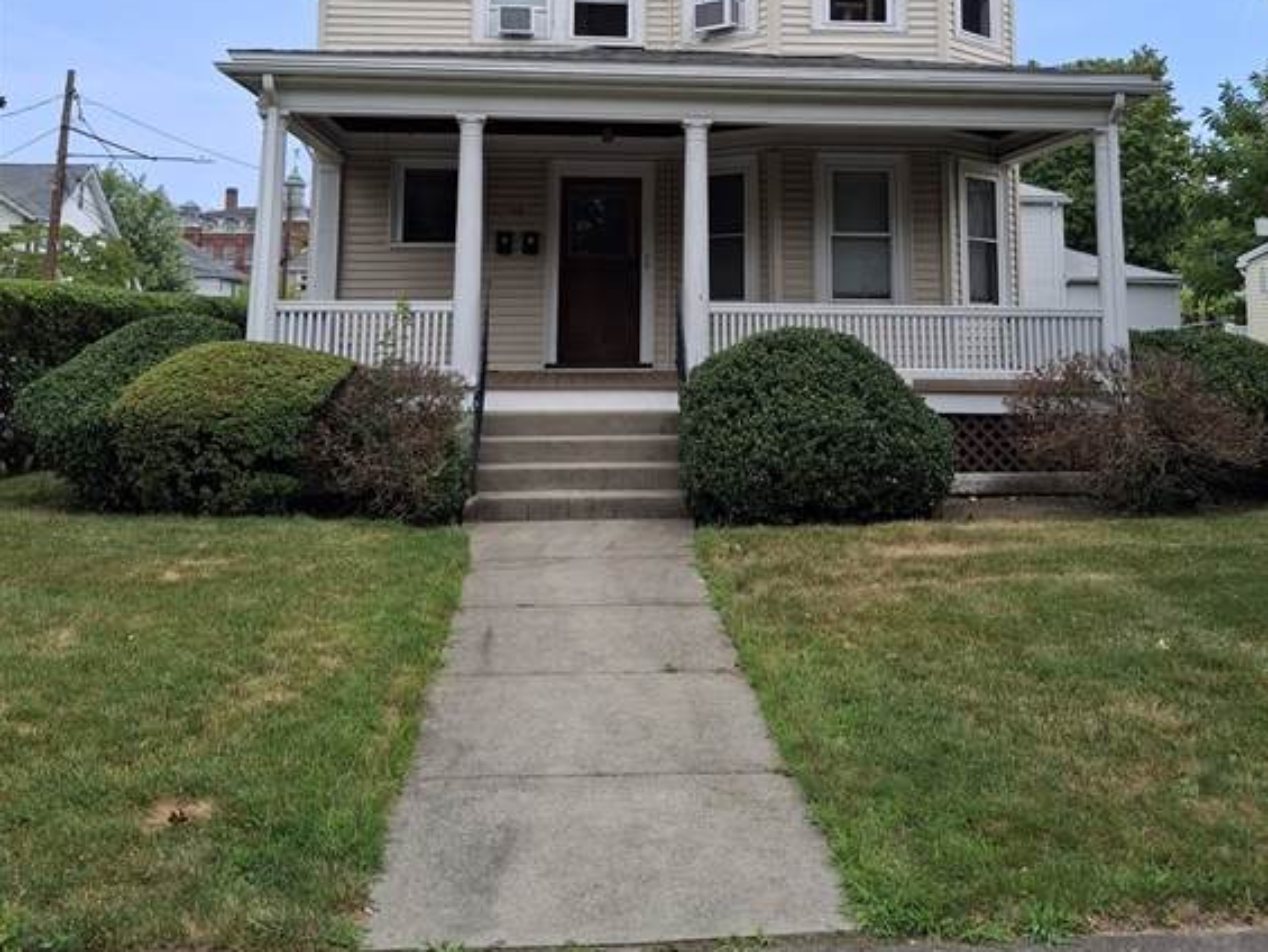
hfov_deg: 53.9
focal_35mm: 34
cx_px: 642
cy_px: 146
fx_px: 1246
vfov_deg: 39.6
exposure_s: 1/1575
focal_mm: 4.69
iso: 32
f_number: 1.8
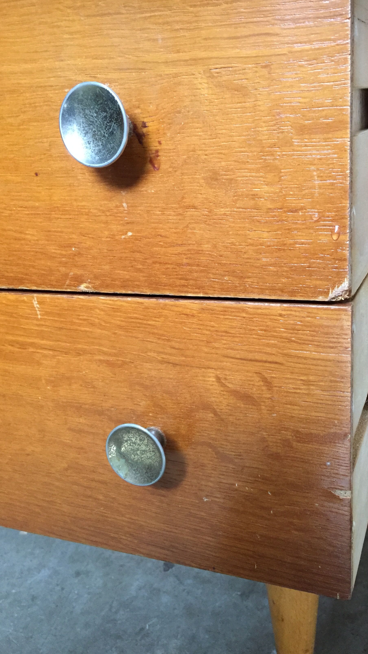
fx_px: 555
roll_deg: +4.1
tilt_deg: -20.7
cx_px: 242
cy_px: 327
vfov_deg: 61.0
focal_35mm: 32
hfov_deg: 36.3
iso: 250
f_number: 2.2
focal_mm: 4.15
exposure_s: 1/33
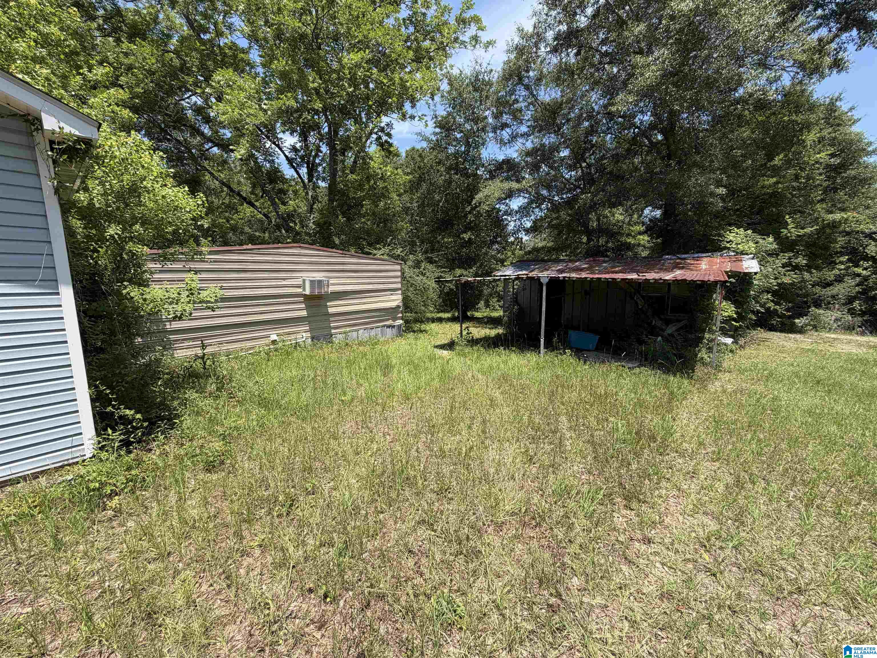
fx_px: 355
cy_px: 329
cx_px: 438
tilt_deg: -8.9
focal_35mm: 14
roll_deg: -0.2
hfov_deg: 102.1
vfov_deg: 85.7
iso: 40
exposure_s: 1/726
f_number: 2.2
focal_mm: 2.22
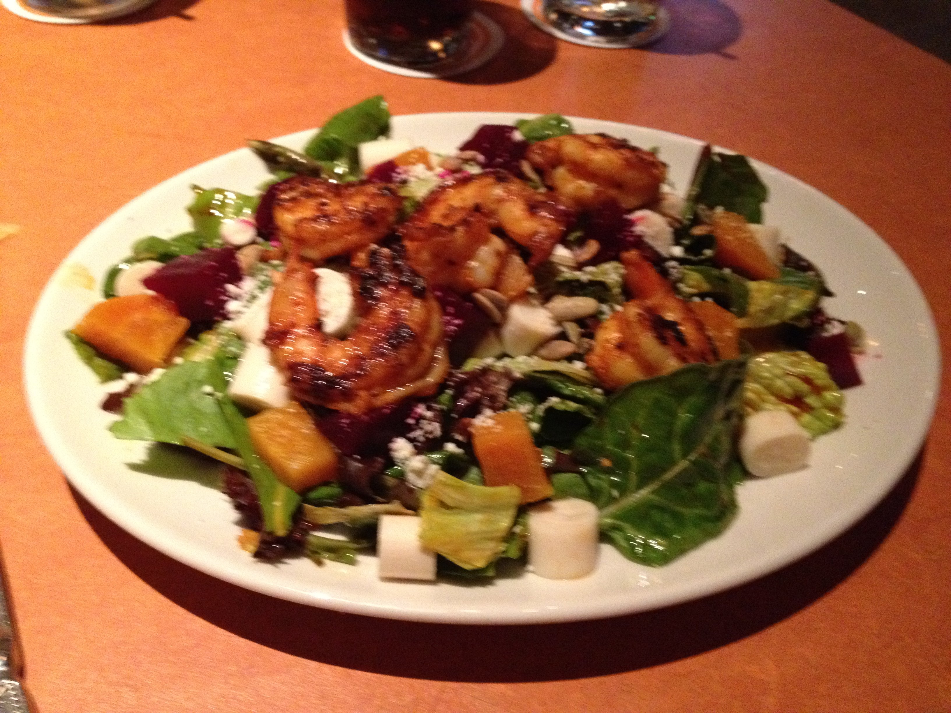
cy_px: 356
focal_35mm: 35
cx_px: 476
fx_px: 962
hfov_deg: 52.6
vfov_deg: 40.7
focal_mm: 4.28
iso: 640
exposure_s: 1/15
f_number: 2.4
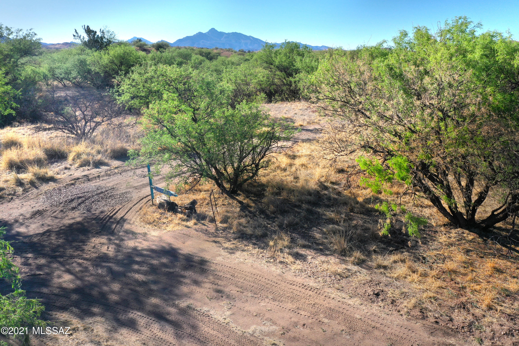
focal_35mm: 28
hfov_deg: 65.5
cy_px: 173
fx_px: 404
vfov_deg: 46.4
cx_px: 260
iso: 100
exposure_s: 1/320
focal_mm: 10.26
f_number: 7.1
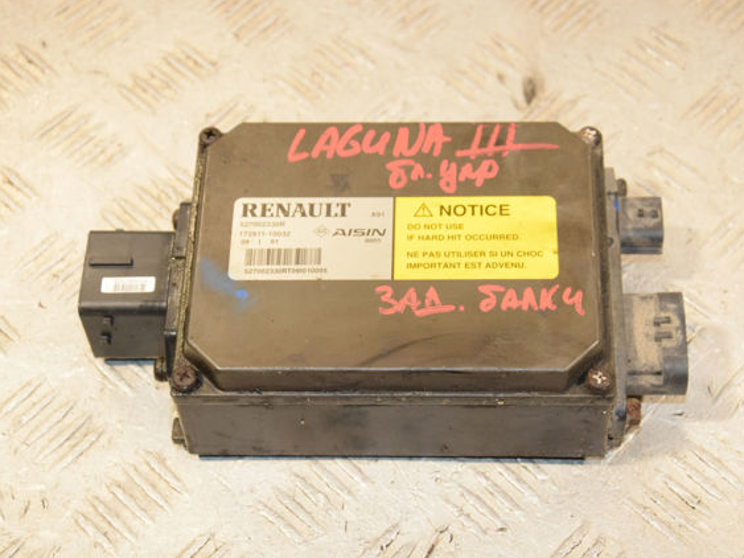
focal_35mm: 82
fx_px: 1762
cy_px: 278
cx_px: 411
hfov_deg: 23.8
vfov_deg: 18.0
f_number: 6.3
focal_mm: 50
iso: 800
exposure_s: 1/200
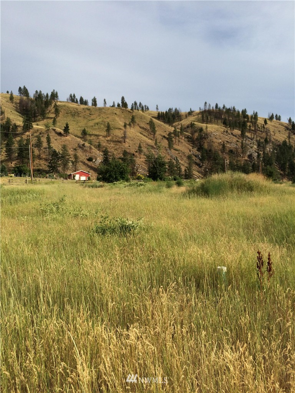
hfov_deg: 48.2
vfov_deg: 61.7
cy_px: 196
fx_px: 330
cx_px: 148
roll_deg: +2.4
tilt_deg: +0.2
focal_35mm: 29
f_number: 2.2
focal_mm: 4.15
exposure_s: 1/2053
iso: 32
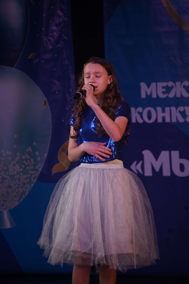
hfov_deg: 4.6
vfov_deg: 6.9
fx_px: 2362
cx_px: 94
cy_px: 142
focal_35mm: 300
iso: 1600
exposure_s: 1/250
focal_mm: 300
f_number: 6.3
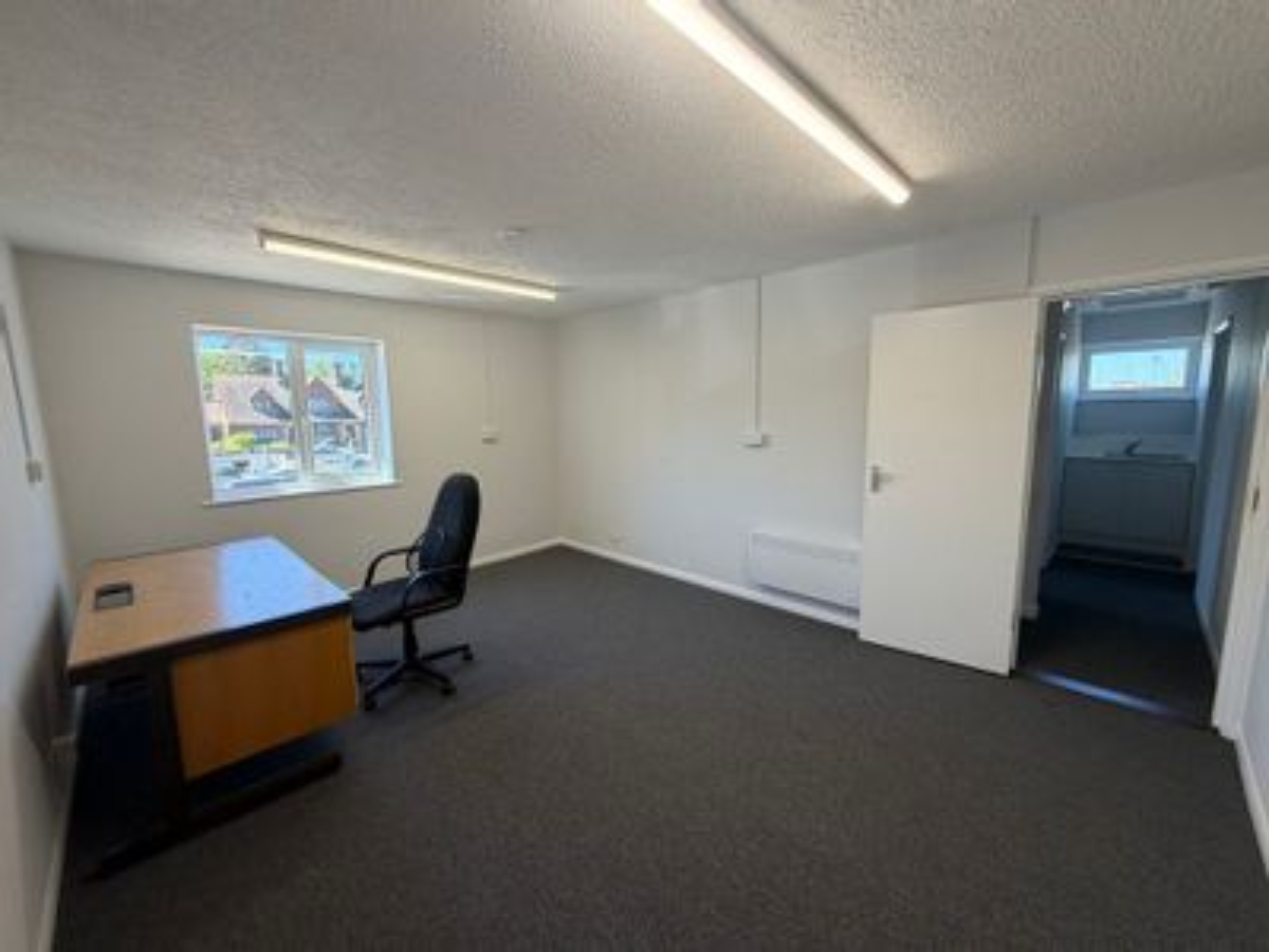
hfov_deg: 102.1
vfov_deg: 85.7
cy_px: 476
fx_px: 513
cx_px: 634
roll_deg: +1.1
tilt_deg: -8.3
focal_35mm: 14
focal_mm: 2.22
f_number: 2.2
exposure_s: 1/121
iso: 64
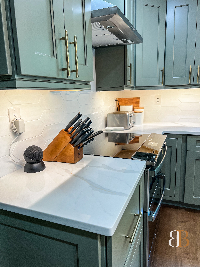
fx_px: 200
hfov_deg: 53.1
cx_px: 100
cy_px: 134
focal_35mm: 26
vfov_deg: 67.3
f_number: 1.5
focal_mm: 5.7
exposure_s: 1/61
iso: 50
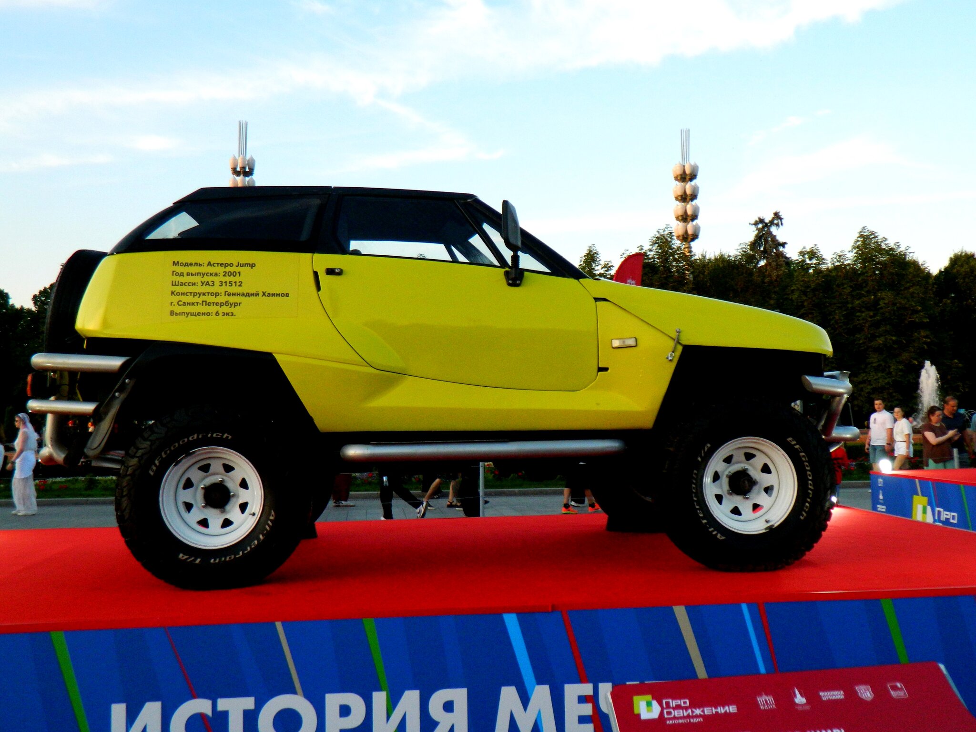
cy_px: 366
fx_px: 987
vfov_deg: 40.7
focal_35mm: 35
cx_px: 488
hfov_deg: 52.6
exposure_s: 1/320
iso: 280
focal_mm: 6.2
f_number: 3.3
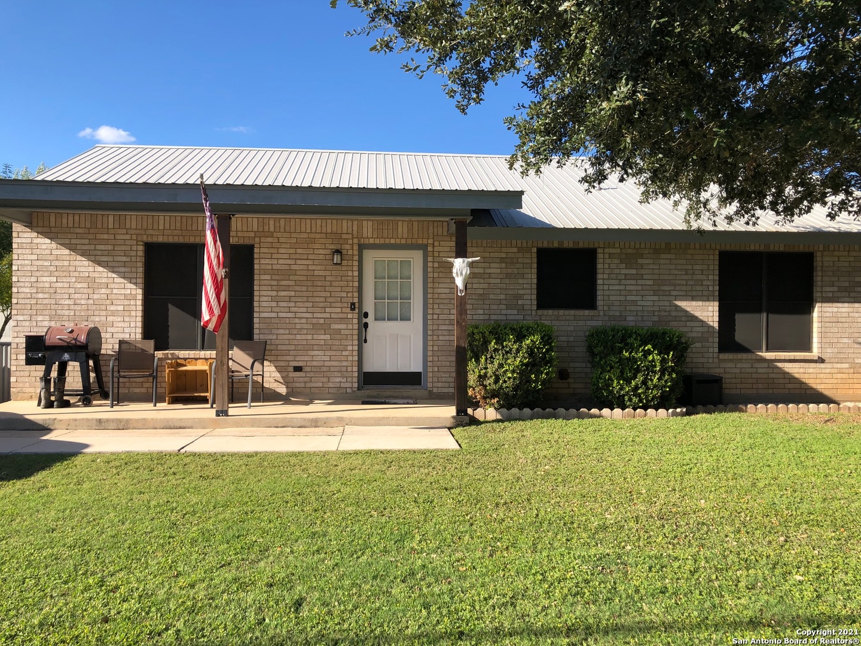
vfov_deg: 49.7
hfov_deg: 63.4
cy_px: 323
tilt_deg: -1.9
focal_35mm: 28
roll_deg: -0.9
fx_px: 696
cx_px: 430
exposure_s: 1/1185
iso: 20
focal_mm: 3.99
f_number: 1.8
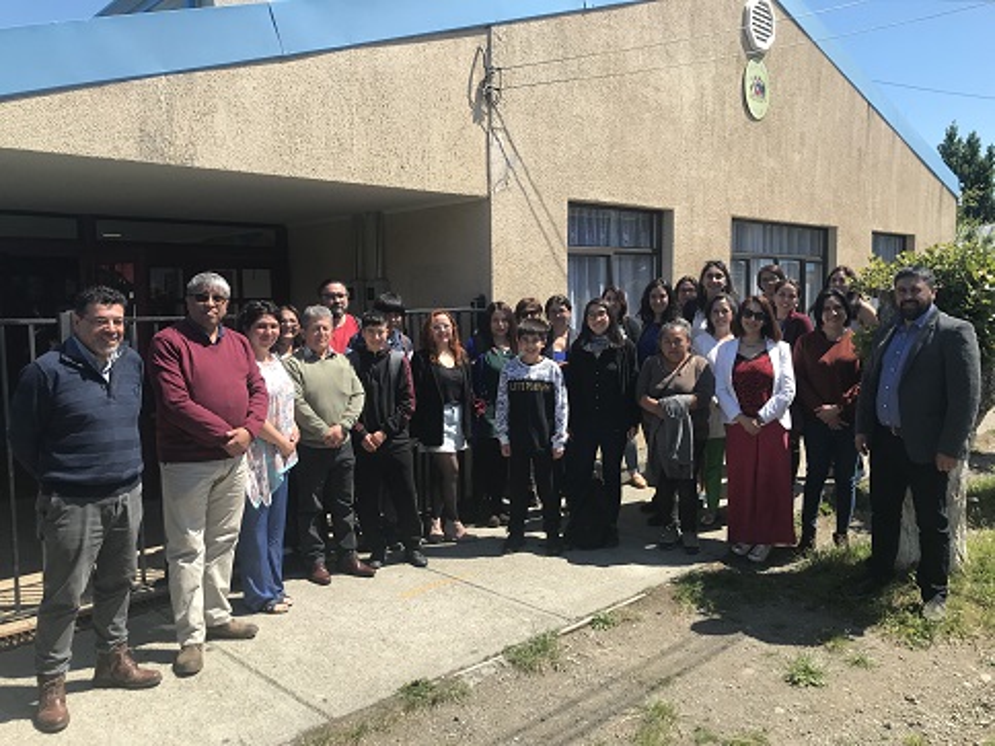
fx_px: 805
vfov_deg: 49.7
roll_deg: +0.4
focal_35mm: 28
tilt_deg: -4.5
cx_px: 498
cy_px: 373
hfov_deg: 63.4
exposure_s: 1/1597
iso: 20
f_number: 1.8
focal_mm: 3.99
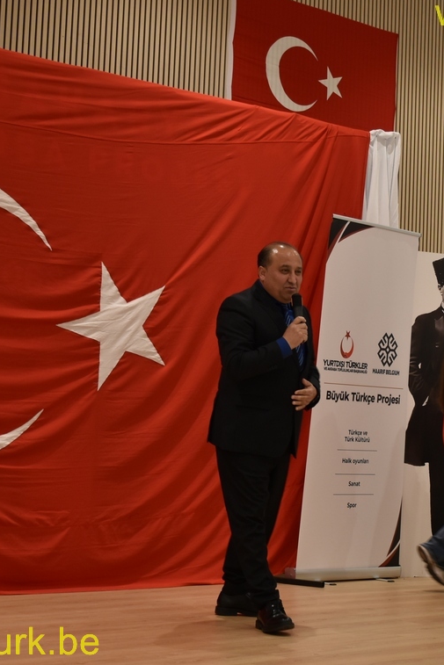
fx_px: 1350
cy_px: 331
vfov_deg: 27.7
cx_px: 269
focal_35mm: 73
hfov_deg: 18.7
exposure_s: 1/60
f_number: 4
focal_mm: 32
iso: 400
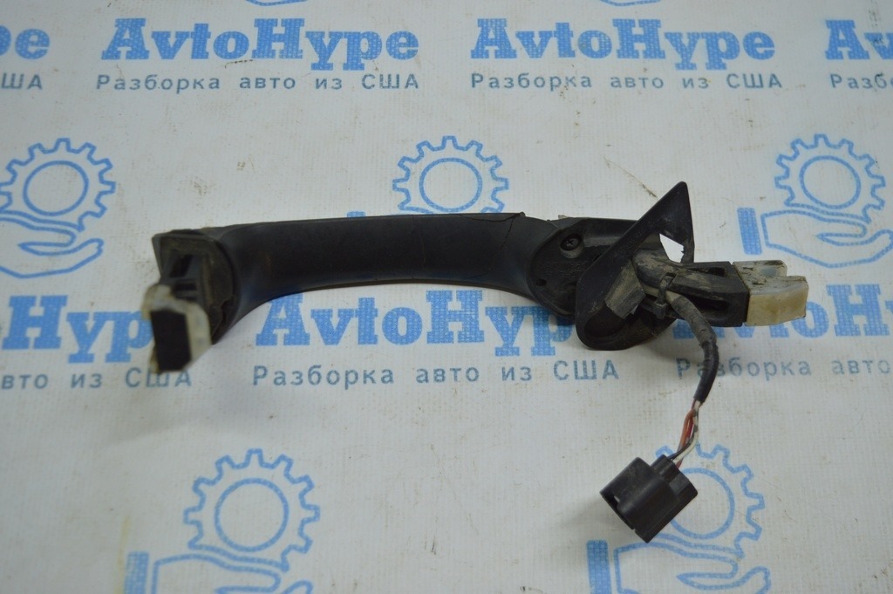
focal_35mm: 40
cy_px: 297
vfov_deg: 33.0
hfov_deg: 48.0
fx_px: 1004
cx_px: 446
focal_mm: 27
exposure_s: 1/125
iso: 400
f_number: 4
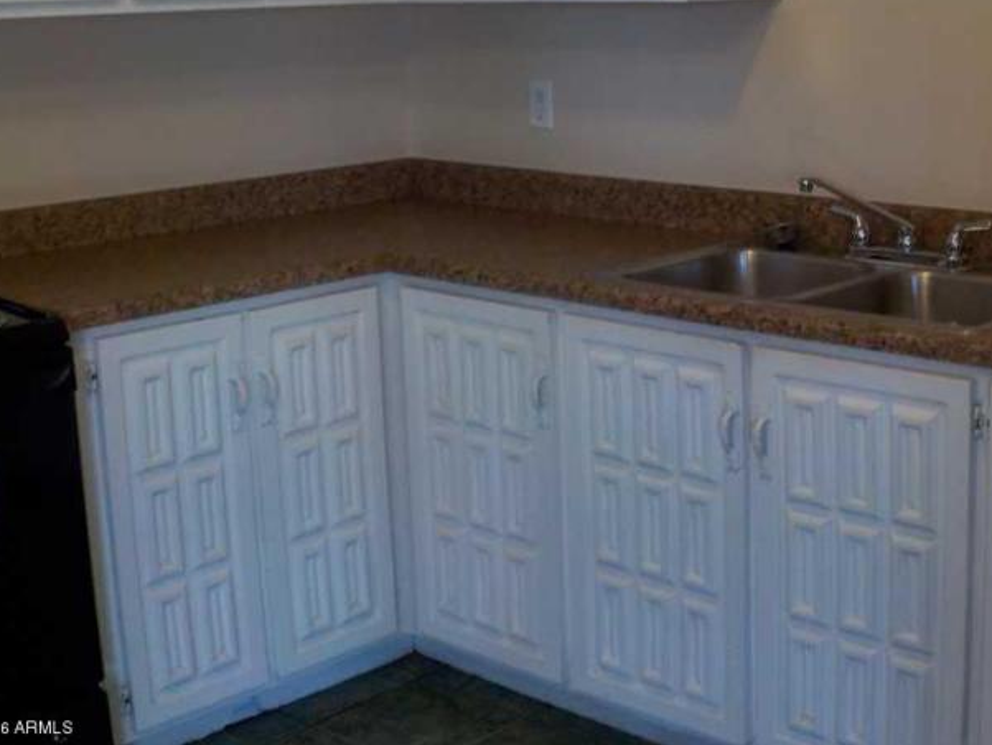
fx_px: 1462
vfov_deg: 27.9
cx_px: 806
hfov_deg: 36.1
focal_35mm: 51
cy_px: 140
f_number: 3.3
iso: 220
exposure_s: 1/30
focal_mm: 4.1
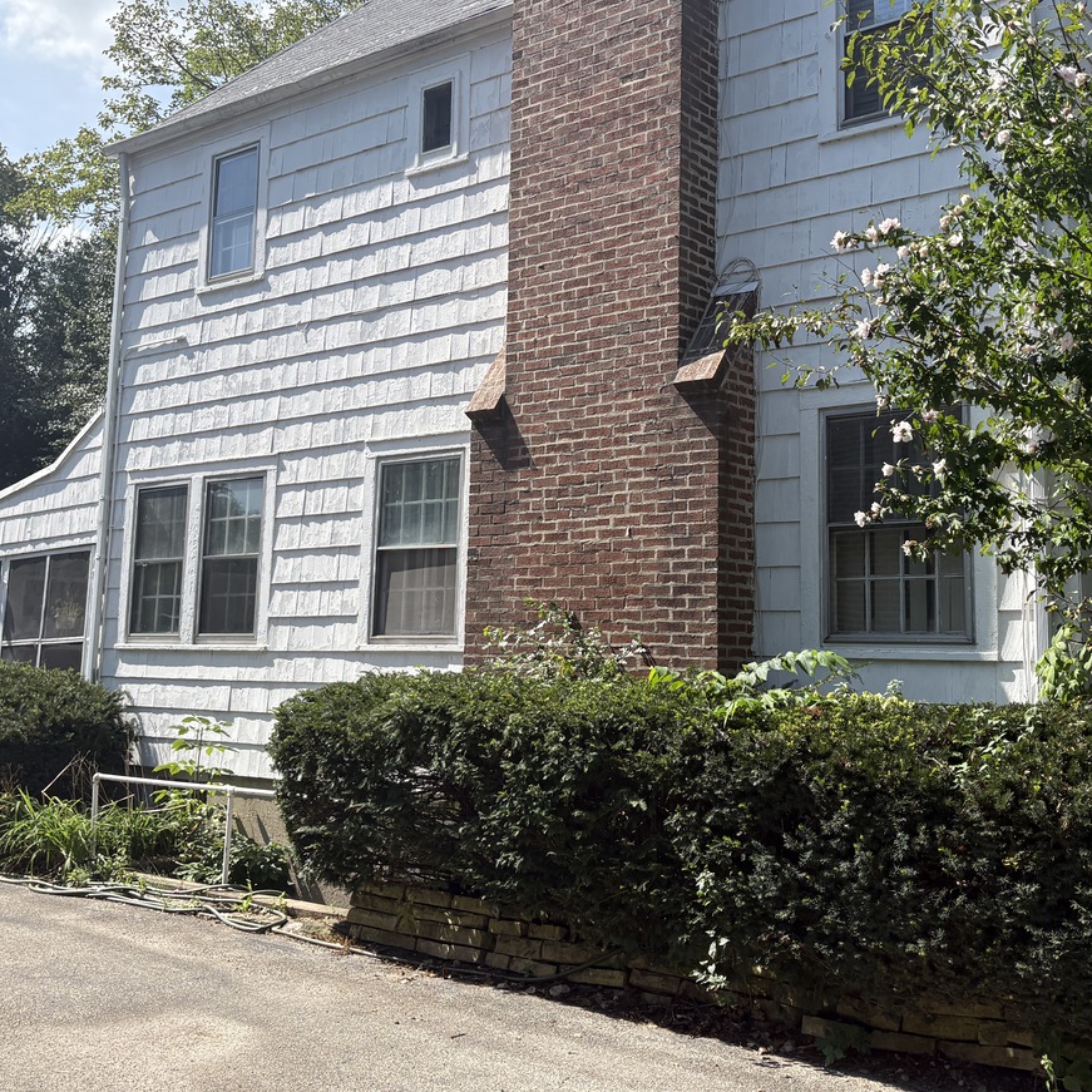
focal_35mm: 38
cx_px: 572
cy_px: 450
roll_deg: -0.7
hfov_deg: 43.8
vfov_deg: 43.7
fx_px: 1356
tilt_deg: +9.3
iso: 64
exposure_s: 1/2865
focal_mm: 5.96
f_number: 1.6
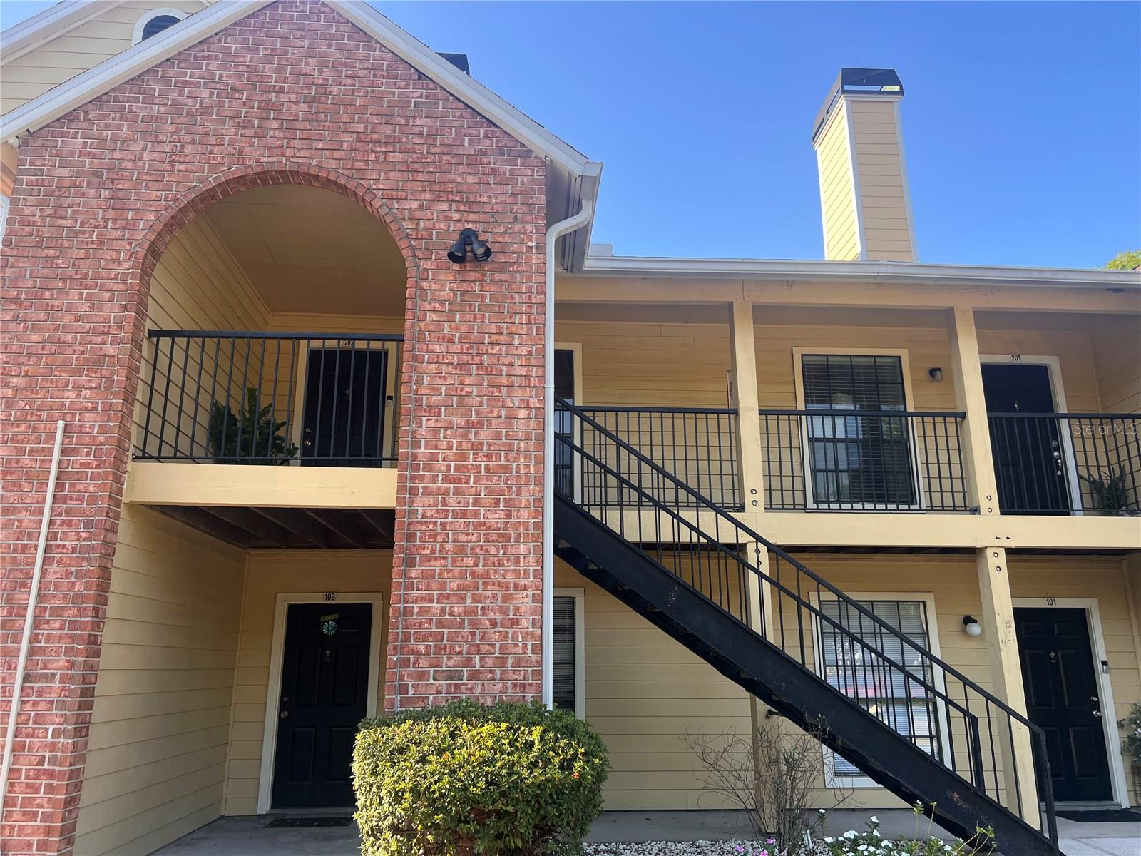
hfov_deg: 67.3
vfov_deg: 53.1
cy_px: 428
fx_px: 857
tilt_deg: +13.8
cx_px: 570
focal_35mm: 26
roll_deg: +0.1
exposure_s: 1/567
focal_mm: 5.7
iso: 50
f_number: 1.5
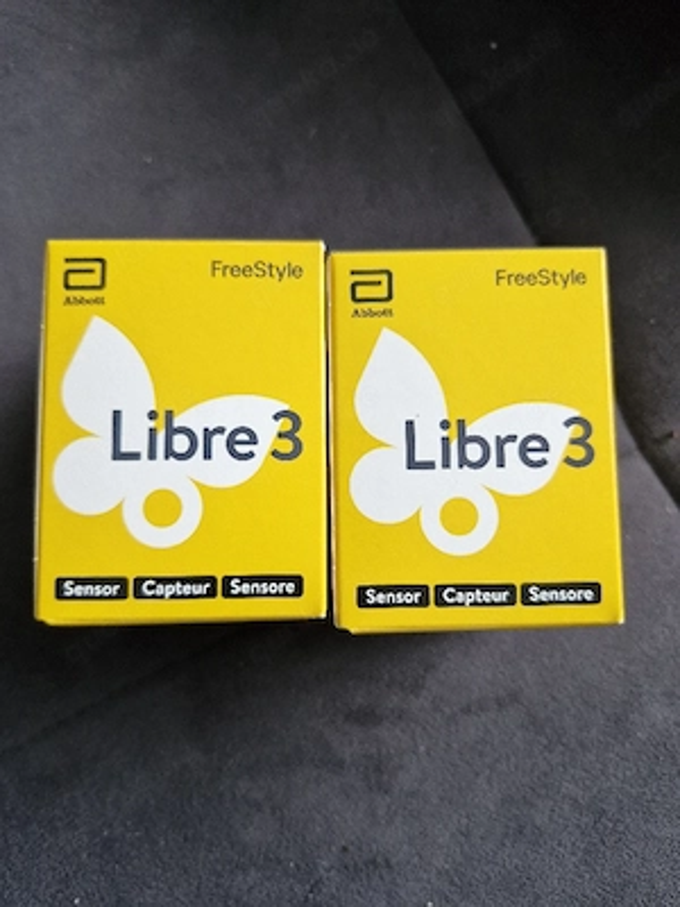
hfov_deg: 58.9
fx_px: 602
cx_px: 340
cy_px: 454
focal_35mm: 23
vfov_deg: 73.9
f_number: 1.8
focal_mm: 5.54
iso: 50
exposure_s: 1/100
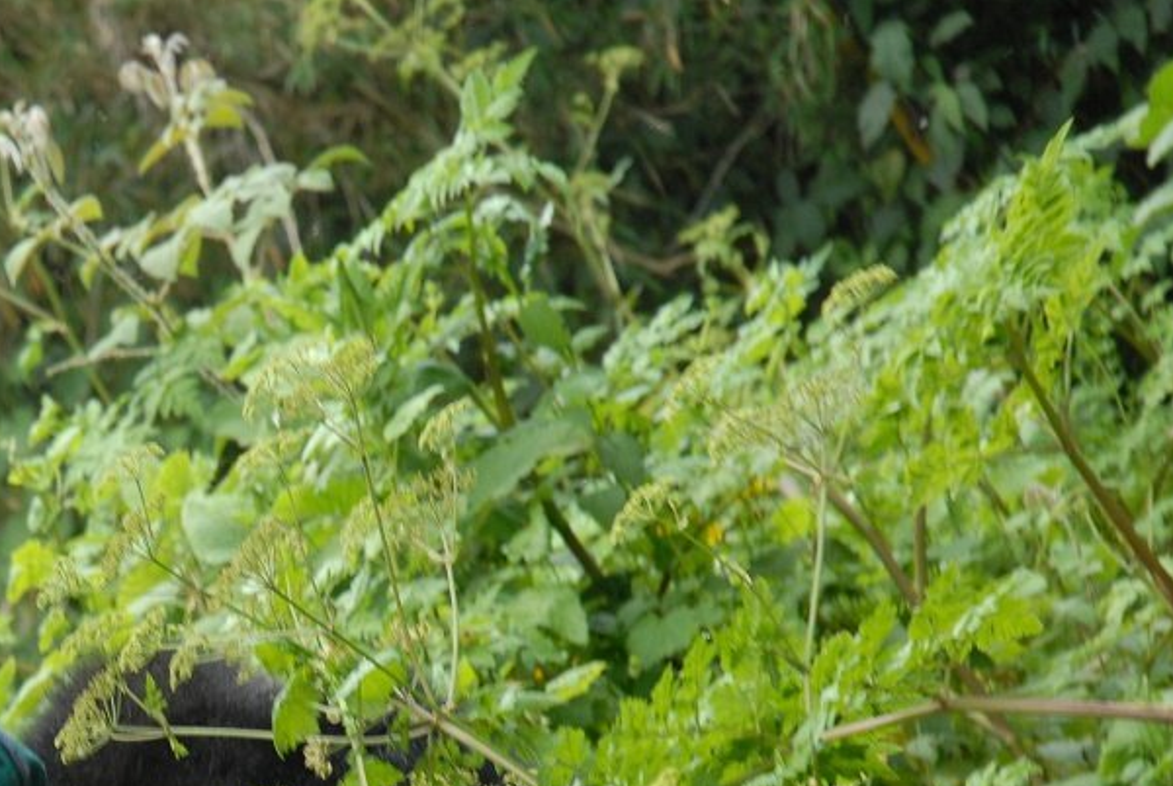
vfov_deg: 7.0
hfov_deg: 10.5
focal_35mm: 195
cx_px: 194
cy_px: 720
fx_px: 6363
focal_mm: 65
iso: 320
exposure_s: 1/100
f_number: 5.6
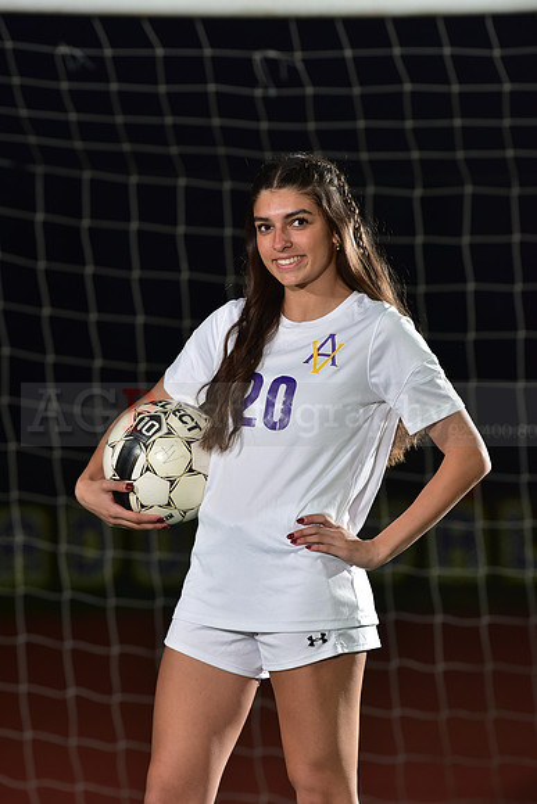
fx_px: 4472
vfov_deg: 10.3
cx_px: 268
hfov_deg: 6.9
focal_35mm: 200
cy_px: 402
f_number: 5
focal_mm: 200
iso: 1000
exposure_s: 1/200
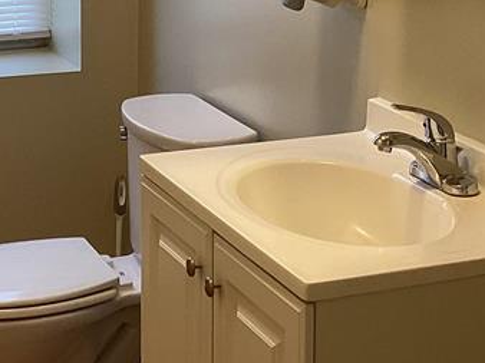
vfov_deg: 15.2
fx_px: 1316
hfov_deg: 20.8
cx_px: 172
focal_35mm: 94
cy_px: -70
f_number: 2.4
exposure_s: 1/60
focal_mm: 3.3
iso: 50
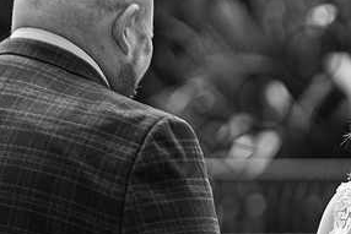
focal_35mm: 654
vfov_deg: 2.1
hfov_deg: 3.1
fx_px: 6379
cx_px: 438
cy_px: 150
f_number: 2.8
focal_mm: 140
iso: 200
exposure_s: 1/1000
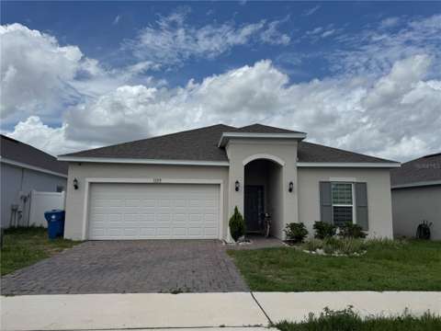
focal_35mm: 24
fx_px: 306
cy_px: 166
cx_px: 220
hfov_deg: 71.6
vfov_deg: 56.8
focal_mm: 6.76
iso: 80
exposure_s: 1/12346
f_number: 1.78
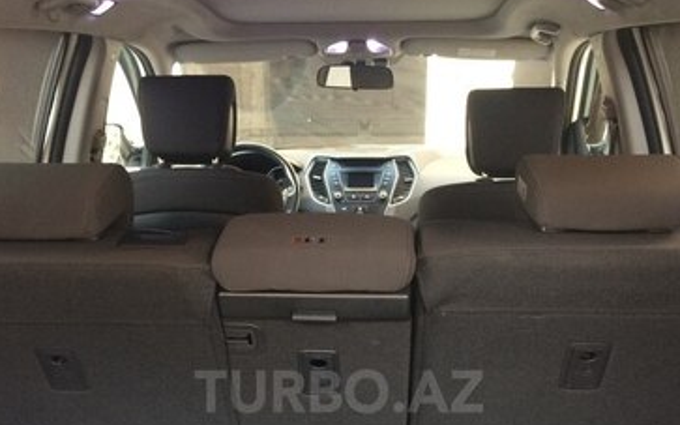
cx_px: 339
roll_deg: +2.0
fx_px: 778
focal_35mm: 42
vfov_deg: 29.2
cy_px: 391
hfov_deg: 47.2
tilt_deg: -20.7
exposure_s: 1/33
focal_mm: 4.15
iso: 64
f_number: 2.2
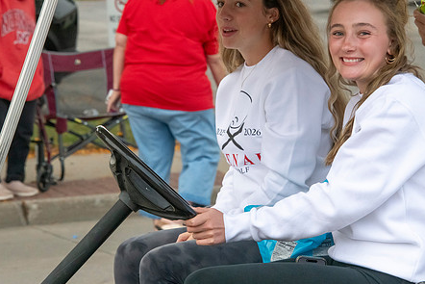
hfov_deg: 9.2
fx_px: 2633
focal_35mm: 223
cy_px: 132
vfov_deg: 6.2
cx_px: 244
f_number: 11
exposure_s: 1/500
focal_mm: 170
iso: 3200
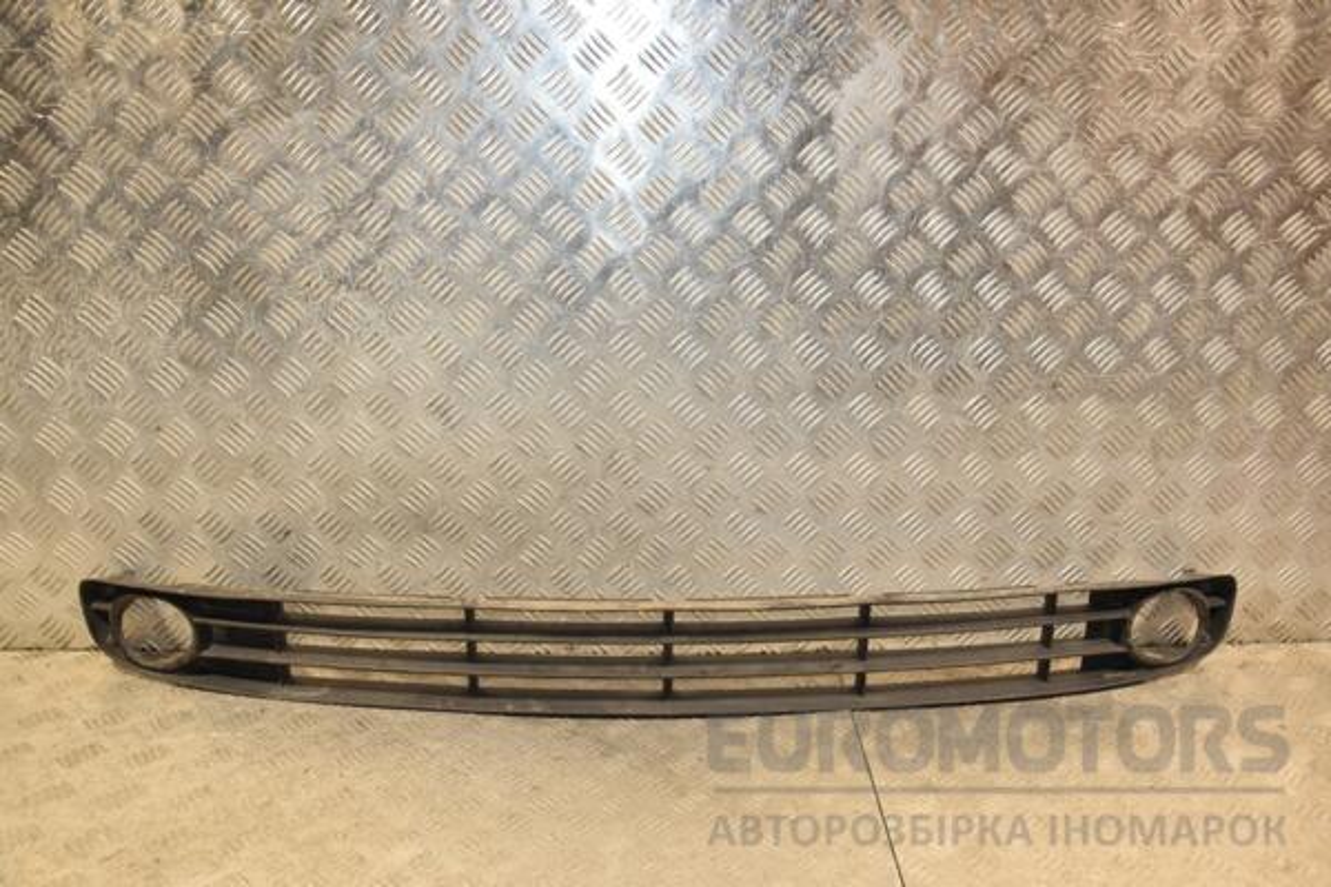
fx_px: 1220
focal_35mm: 33
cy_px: 444
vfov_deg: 40.0
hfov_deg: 57.2
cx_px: 666
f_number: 5
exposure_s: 1/160
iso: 800
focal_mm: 22
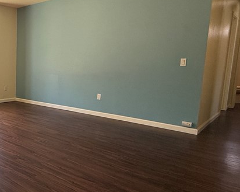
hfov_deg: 45.9
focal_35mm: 34
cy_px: 94
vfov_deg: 43.3
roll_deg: -0.4
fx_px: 241
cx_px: 9
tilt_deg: -7.8
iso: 80
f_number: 2.2
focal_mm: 2.22
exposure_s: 1/120
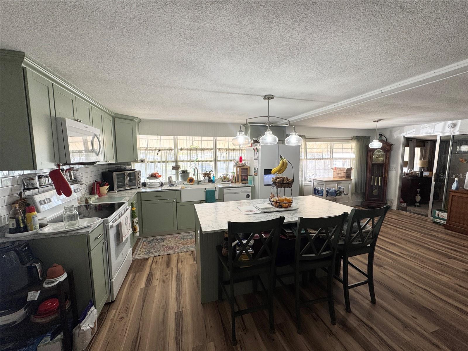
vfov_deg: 85.7
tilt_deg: -6.8
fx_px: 189
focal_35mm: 14
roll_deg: +0.1
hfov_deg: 102.1
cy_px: 176
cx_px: 234
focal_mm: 2.22
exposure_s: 1/99
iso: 64
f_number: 2.2
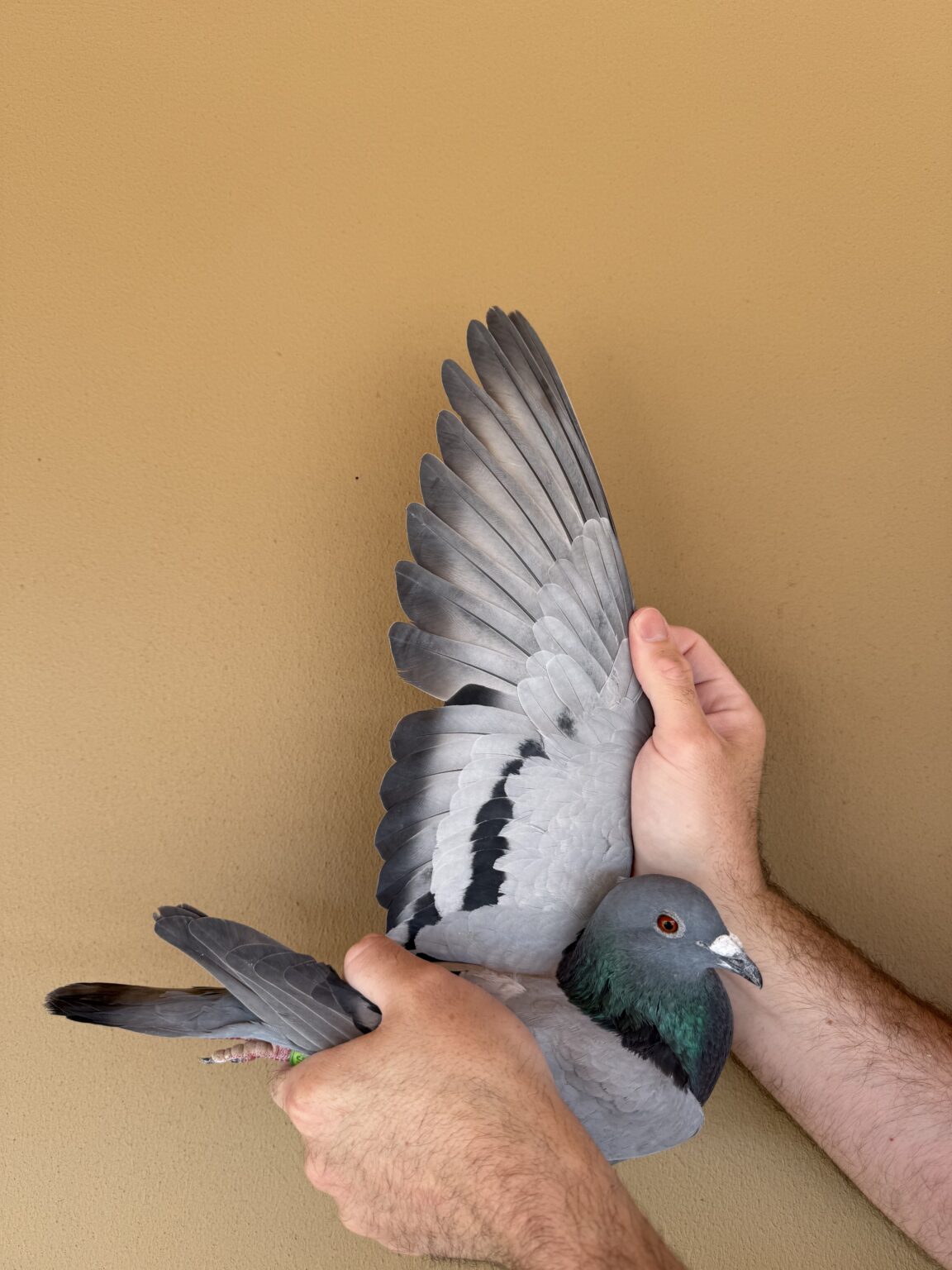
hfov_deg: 56.8
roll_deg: +1.2
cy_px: 635
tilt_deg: +6.0
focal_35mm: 24
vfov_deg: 71.6
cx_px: 476
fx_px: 880
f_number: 1.78
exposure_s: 1/138
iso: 50
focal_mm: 6.76
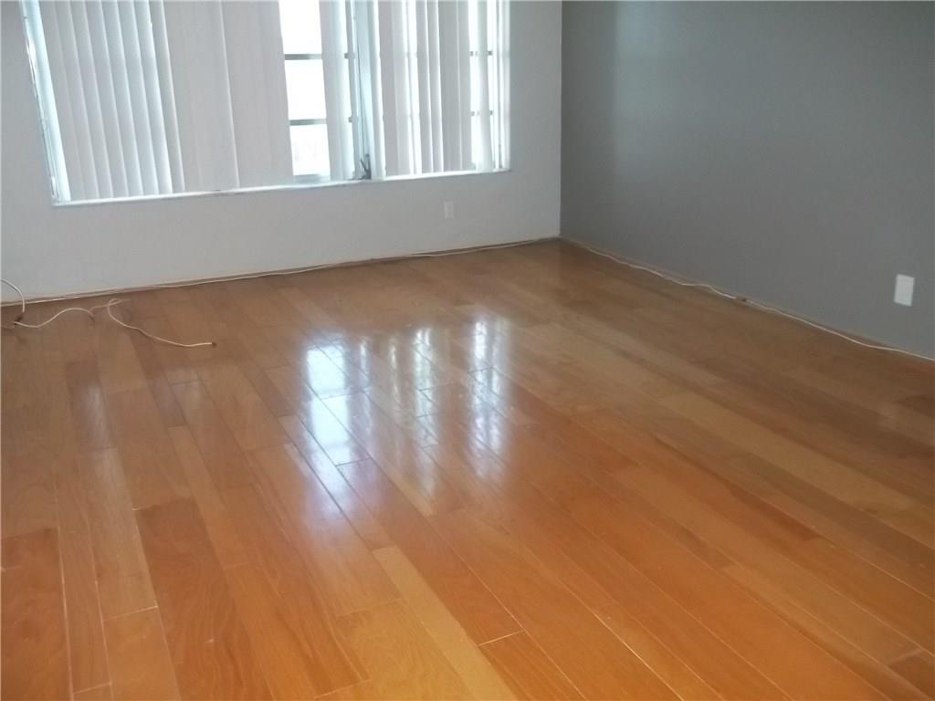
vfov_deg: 44.2
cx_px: 468
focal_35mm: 32
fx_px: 864
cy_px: 350
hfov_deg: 56.8
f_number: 2.9
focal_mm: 5.7
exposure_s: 1/30
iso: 400
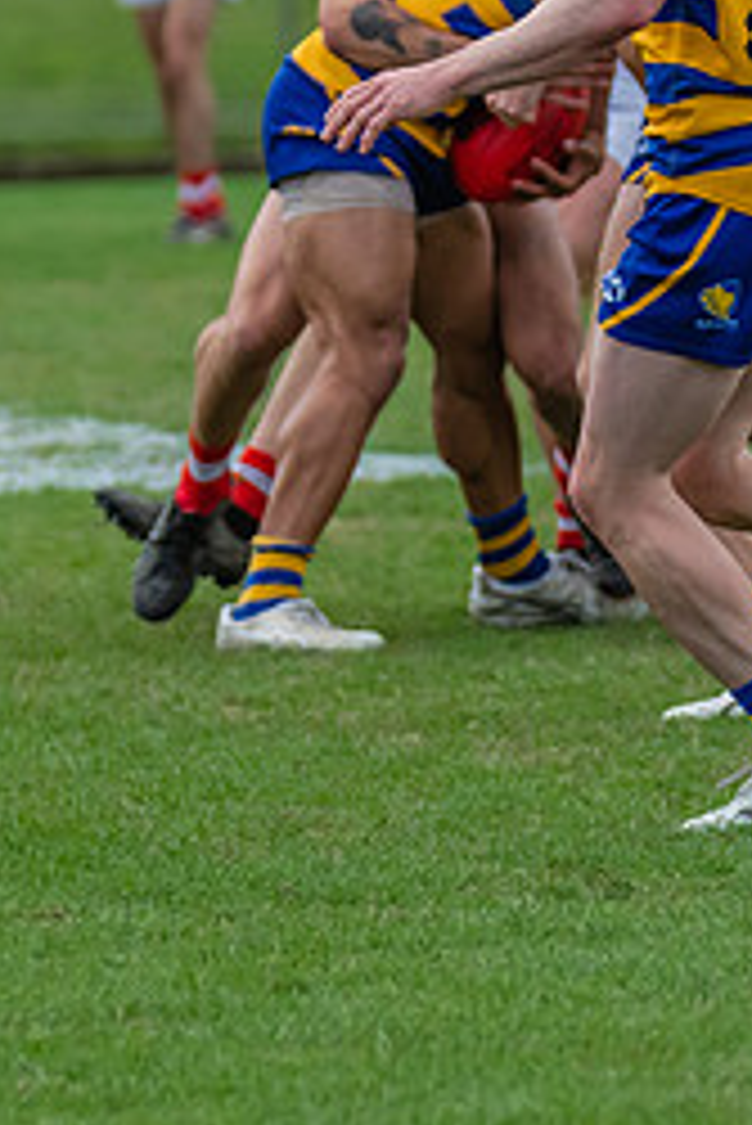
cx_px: 713
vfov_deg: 2.6
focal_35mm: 786
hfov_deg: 1.8
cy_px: 420
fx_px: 24592
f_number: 5.6
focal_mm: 220
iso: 800
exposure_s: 1/1600
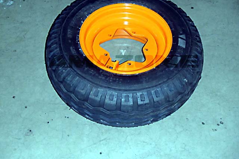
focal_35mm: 48
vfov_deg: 28.0
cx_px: 120
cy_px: 70
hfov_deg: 41.1
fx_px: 319
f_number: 4.9
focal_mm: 8.25
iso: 800
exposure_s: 1/500
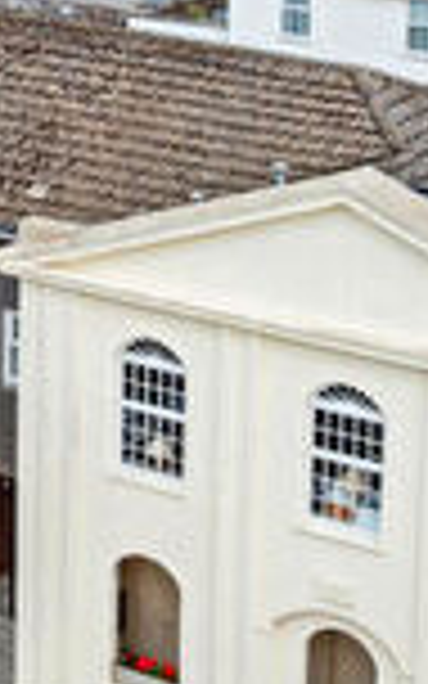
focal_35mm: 117
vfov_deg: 17.4
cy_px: -18
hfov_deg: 11.0
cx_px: -104
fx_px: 2184
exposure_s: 1/100
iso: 100
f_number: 2.8
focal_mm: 12.29
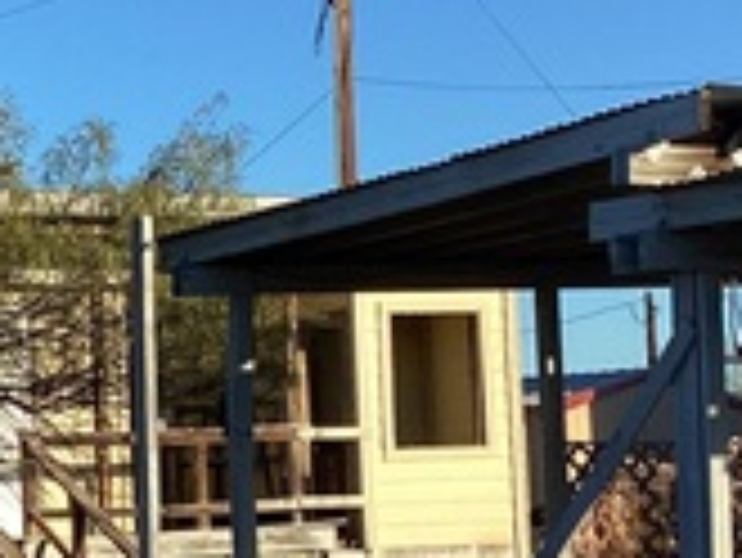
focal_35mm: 120
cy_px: 441
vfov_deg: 12.3
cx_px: -81
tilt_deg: +0.3
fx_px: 2574
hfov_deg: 15.9
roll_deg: +0.7
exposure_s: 1/840
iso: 25
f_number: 2.4
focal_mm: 3.3
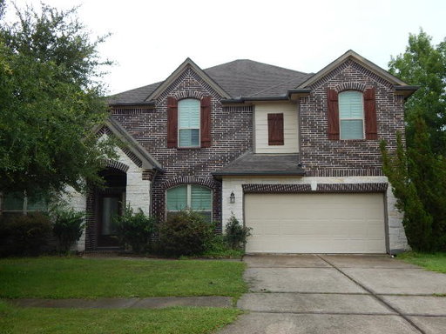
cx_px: 223
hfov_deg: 54.0
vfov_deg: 41.8
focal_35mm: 34
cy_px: 167
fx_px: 438
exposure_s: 1/200
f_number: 3.3
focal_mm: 6.1
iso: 125
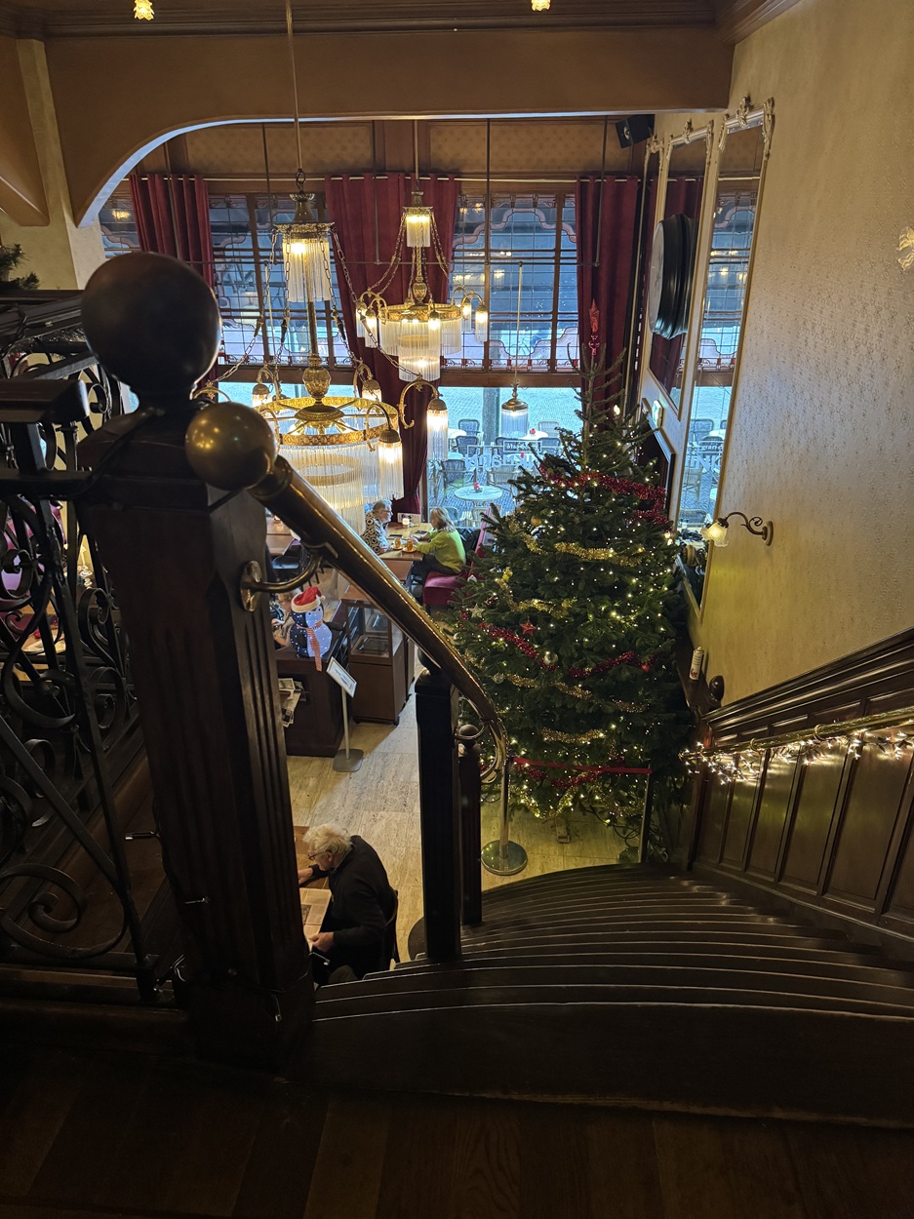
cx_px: 457
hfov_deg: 56.8
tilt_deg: -25.8
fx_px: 845
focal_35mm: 24
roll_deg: -0.4
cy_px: 610
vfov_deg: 71.6
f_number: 1.78
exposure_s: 1/50
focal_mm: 6.76
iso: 800
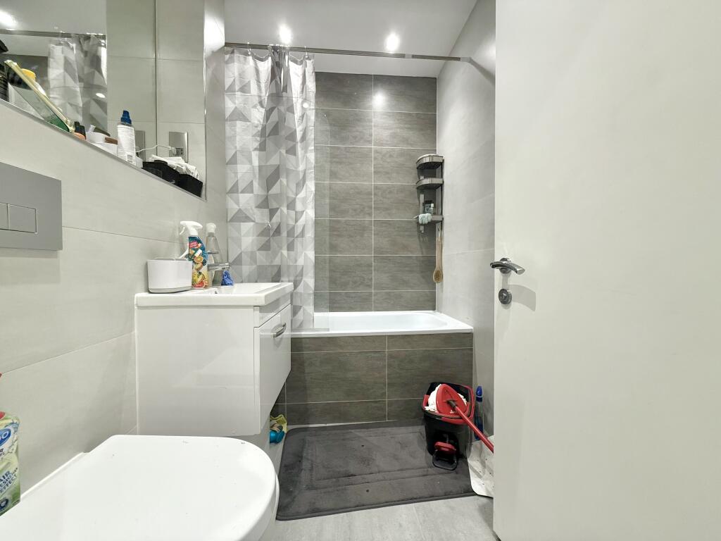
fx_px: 292
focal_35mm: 14
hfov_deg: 102.1
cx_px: 360
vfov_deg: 85.7
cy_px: 270
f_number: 2.2
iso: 250
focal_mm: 2.22
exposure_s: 1/100
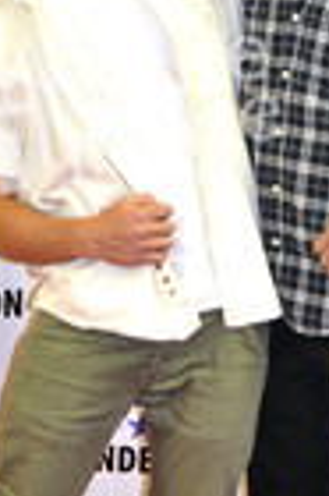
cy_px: 298
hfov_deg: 13.2
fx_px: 1415
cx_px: 203
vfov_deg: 19.8
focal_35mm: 103
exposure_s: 1/60
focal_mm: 24
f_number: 4.5
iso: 1000
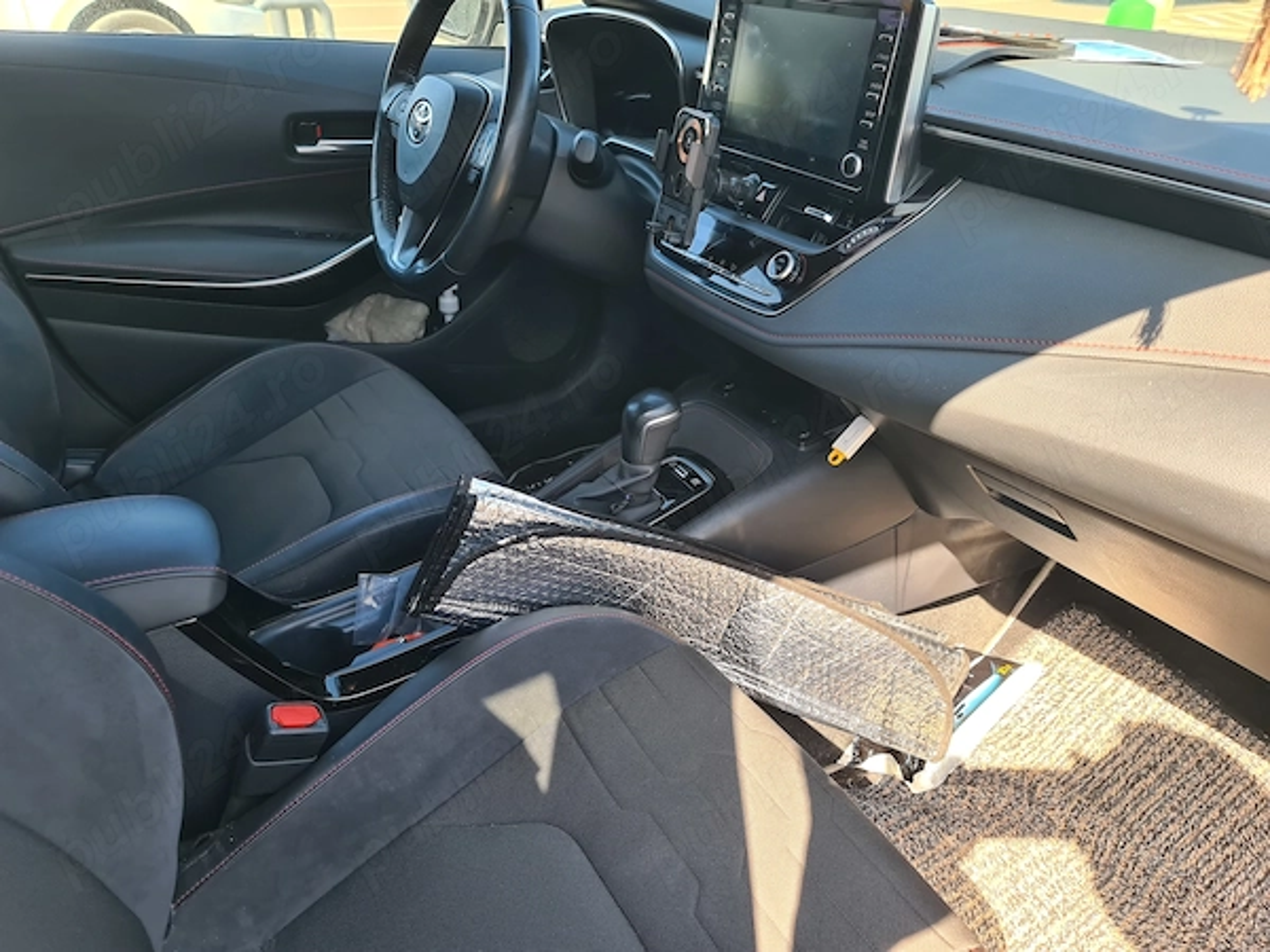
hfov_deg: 69.4
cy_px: 476
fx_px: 917
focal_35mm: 25
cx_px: 635
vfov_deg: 54.9
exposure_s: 1/100
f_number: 1.8
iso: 50
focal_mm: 7
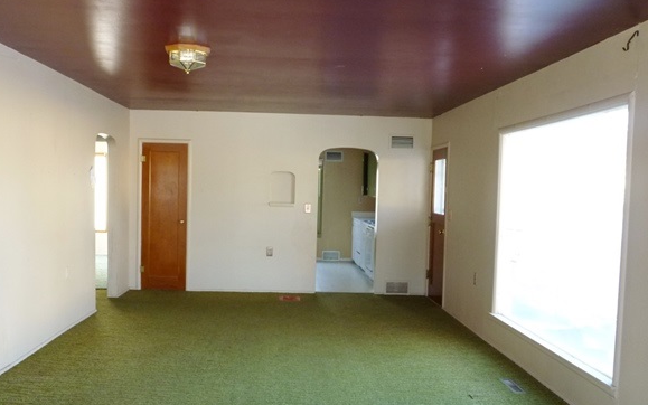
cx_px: 308
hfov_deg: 56.7
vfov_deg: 37.2
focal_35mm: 34
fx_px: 601
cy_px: 237
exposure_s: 1/30
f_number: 3.3
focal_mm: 5.2
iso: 250
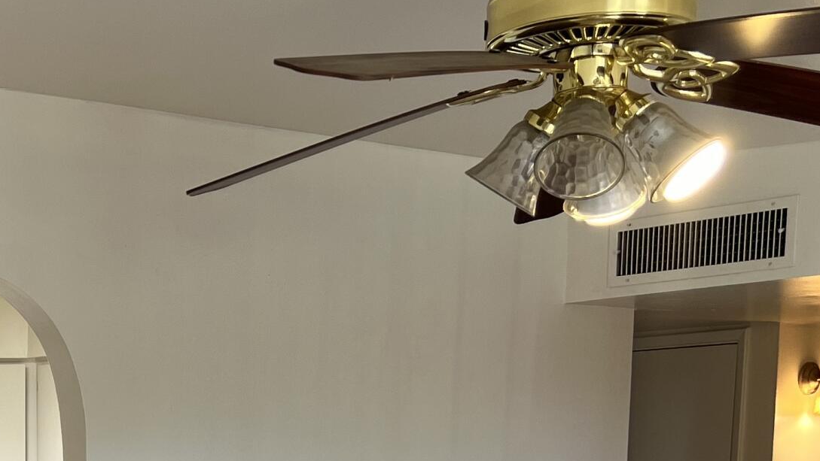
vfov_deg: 14.2
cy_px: 746
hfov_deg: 26.2
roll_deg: -0.7
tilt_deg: -9.7
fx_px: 1696
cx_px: 69
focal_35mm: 78
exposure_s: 1/120
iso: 50
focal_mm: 5.7
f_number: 1.5
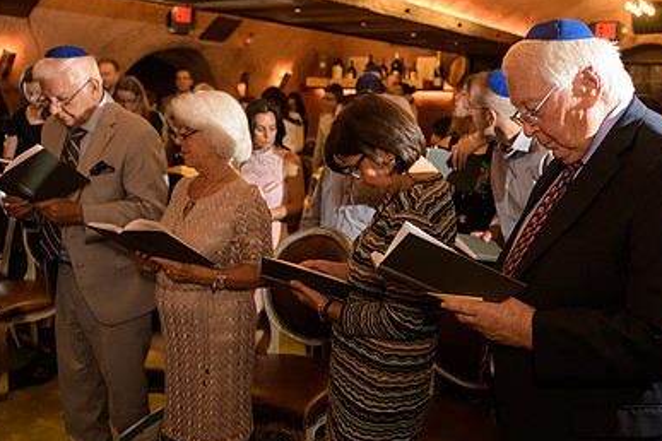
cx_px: 390
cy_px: 184
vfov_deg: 36.8
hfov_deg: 52.8
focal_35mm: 36
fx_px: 662
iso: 1600
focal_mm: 24
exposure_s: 1/125
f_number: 3.2
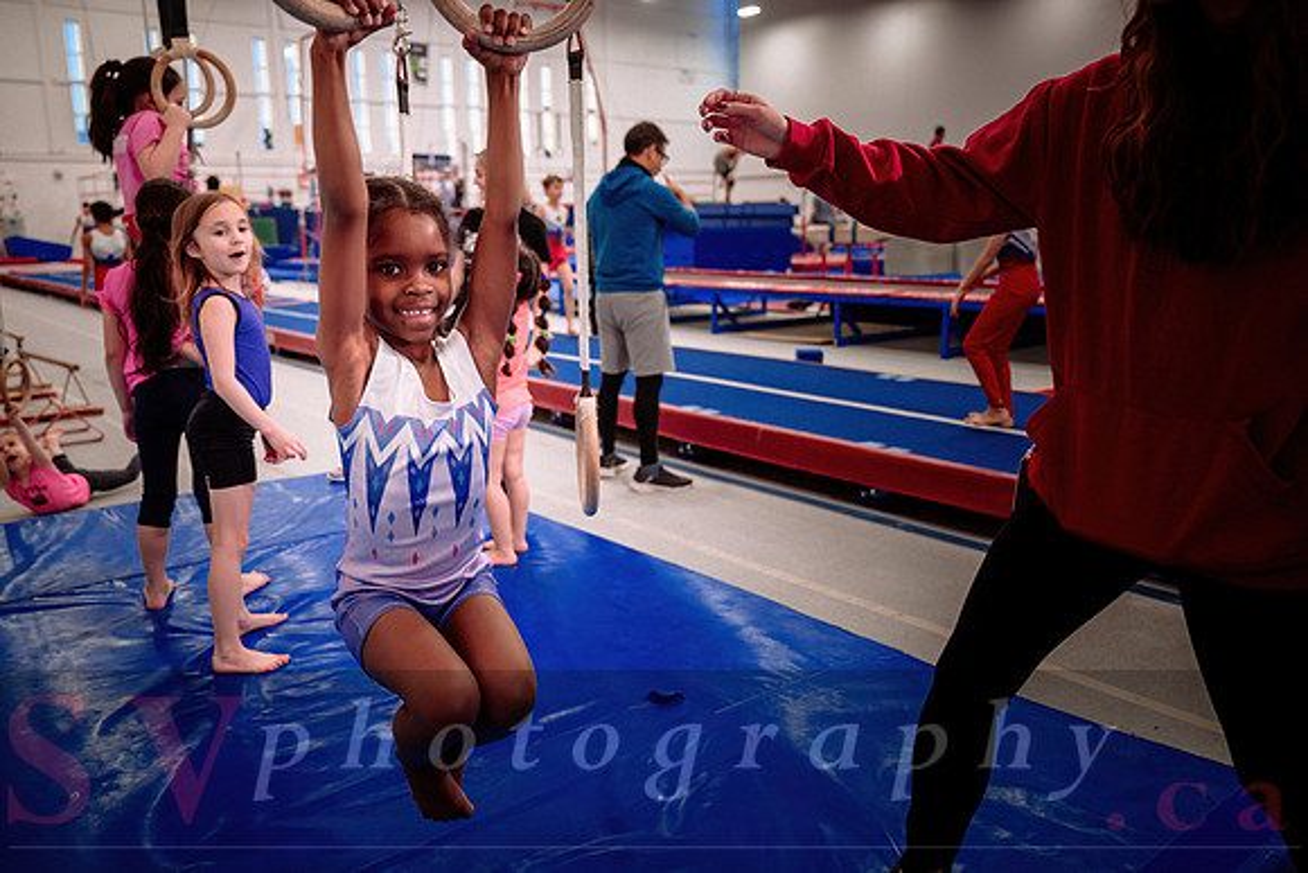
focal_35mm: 29
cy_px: 436
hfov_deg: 63.6
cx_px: 654
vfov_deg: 45.0
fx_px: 1054
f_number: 2.8
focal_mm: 29
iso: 1600
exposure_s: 1/400
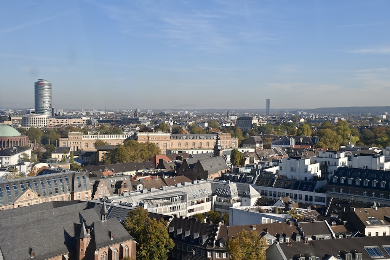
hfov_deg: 42.7
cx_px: 195
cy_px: 130
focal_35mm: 46
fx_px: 498
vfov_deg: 29.3
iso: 110
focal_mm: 46
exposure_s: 1/100
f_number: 13
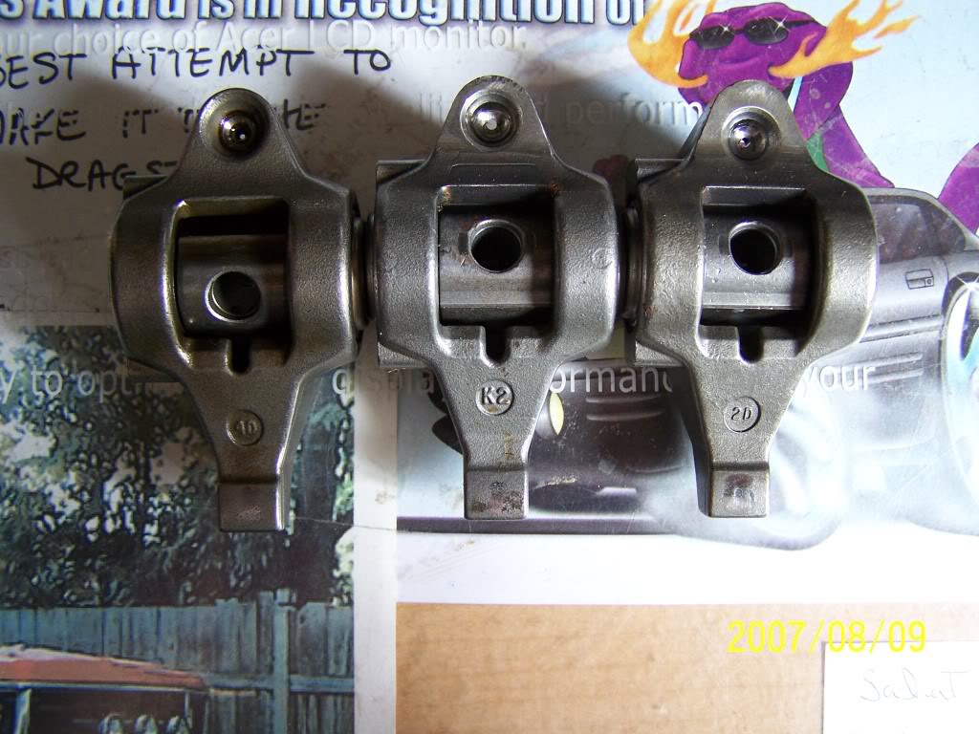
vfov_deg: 37.7
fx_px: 1075
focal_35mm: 38
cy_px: 367
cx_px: 490
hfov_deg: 49.0
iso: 125
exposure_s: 1/30
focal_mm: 6.3
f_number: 2.8
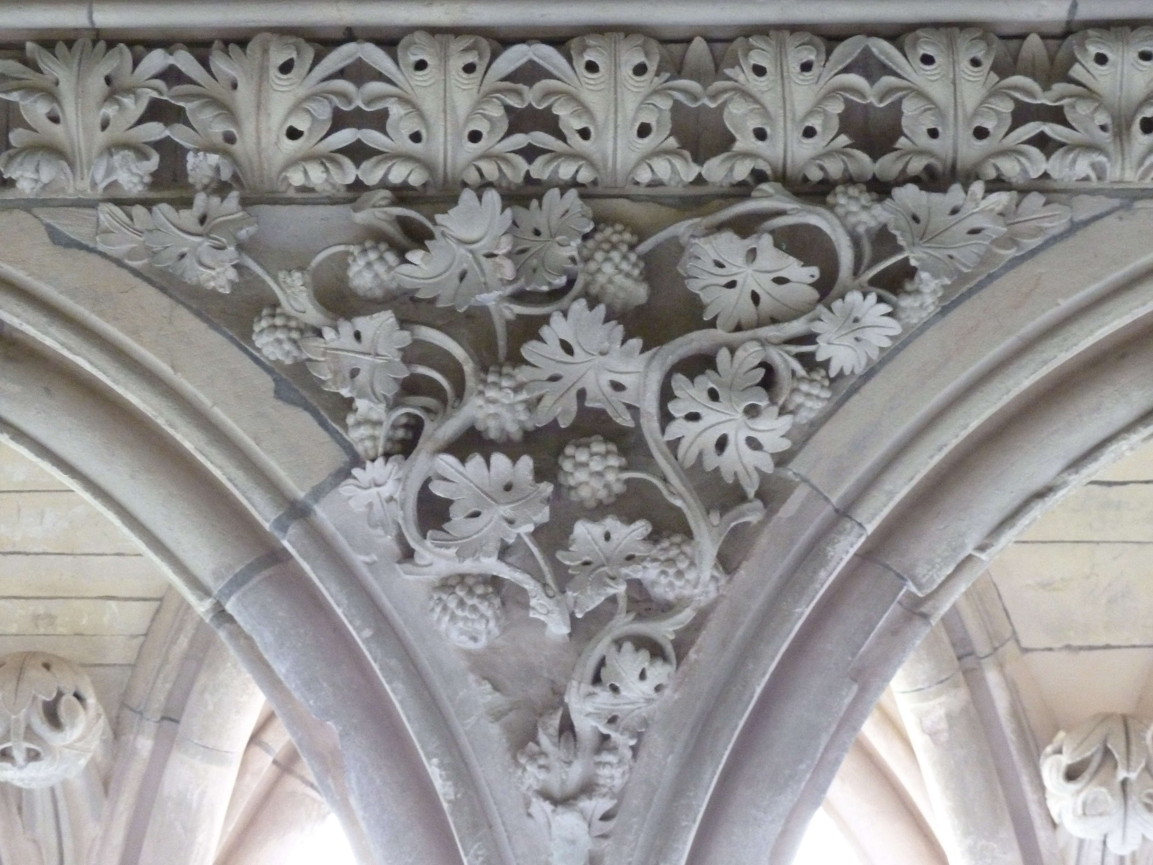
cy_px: 432
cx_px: 576
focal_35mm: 72
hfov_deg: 27.0
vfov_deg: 20.4
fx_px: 2398
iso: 800
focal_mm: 11.9
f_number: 4.1
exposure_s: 1/20
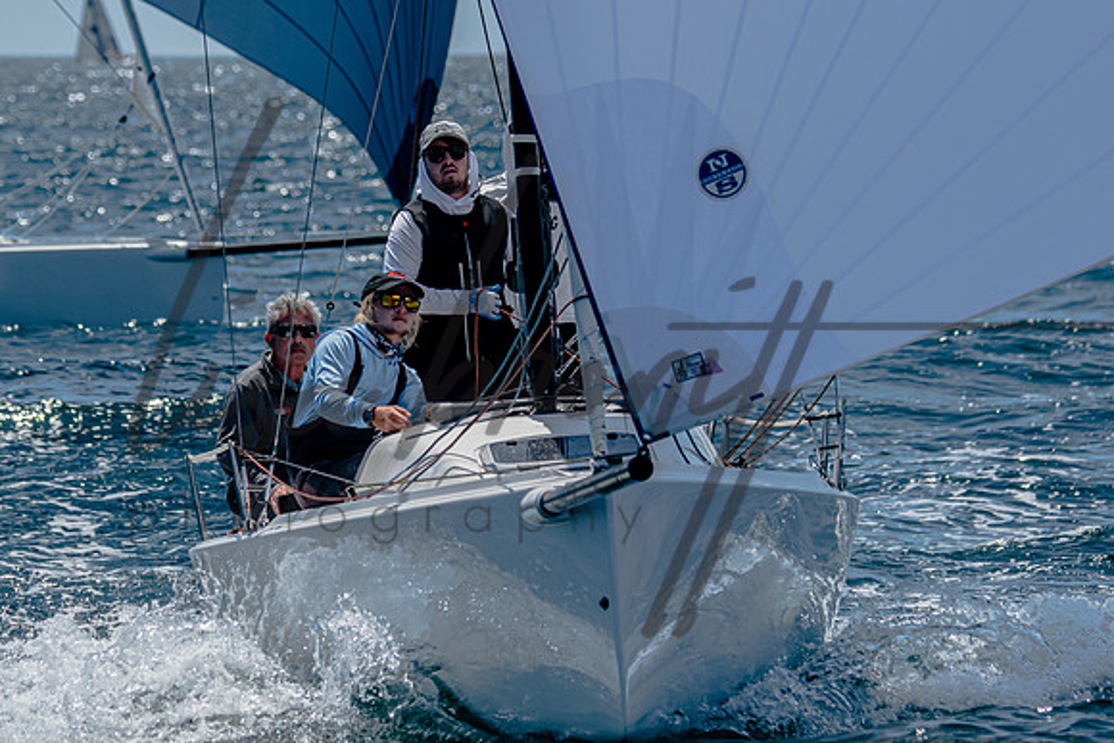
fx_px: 10402
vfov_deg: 4.1
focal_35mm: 336
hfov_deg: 6.1
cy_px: 316
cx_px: 510
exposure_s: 1/2000
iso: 200
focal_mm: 195
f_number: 5.3
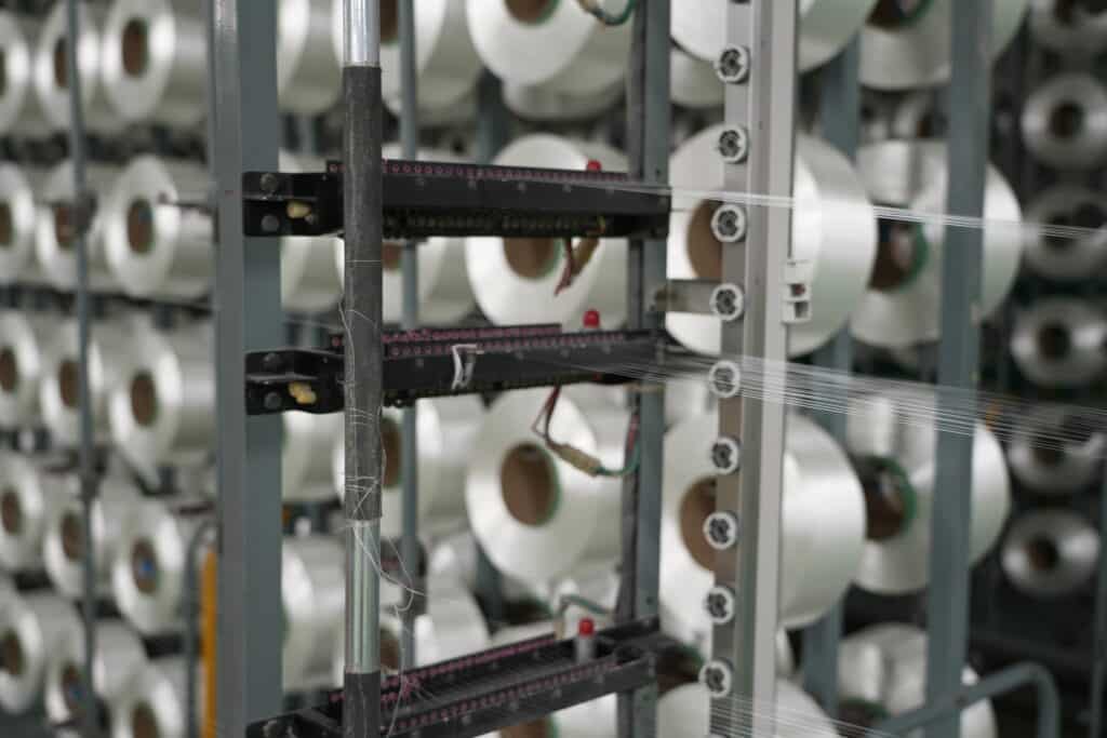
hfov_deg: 46.4
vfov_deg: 31.9
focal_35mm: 42
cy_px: 369
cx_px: 554
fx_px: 1292
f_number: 4
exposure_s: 1/50
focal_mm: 42
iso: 1000
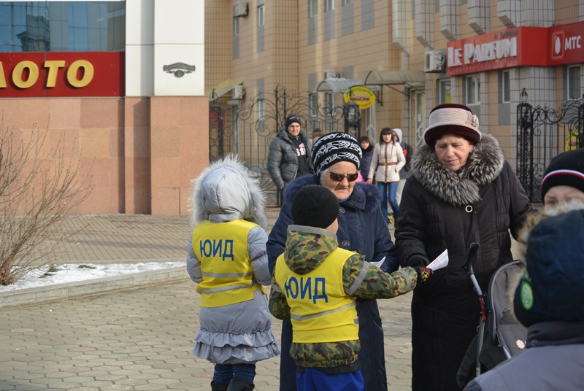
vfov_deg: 16.9
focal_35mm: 81
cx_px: 292
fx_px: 1316
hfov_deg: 25.0
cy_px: 196
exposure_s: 1/500
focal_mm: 30
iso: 100
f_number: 3.8
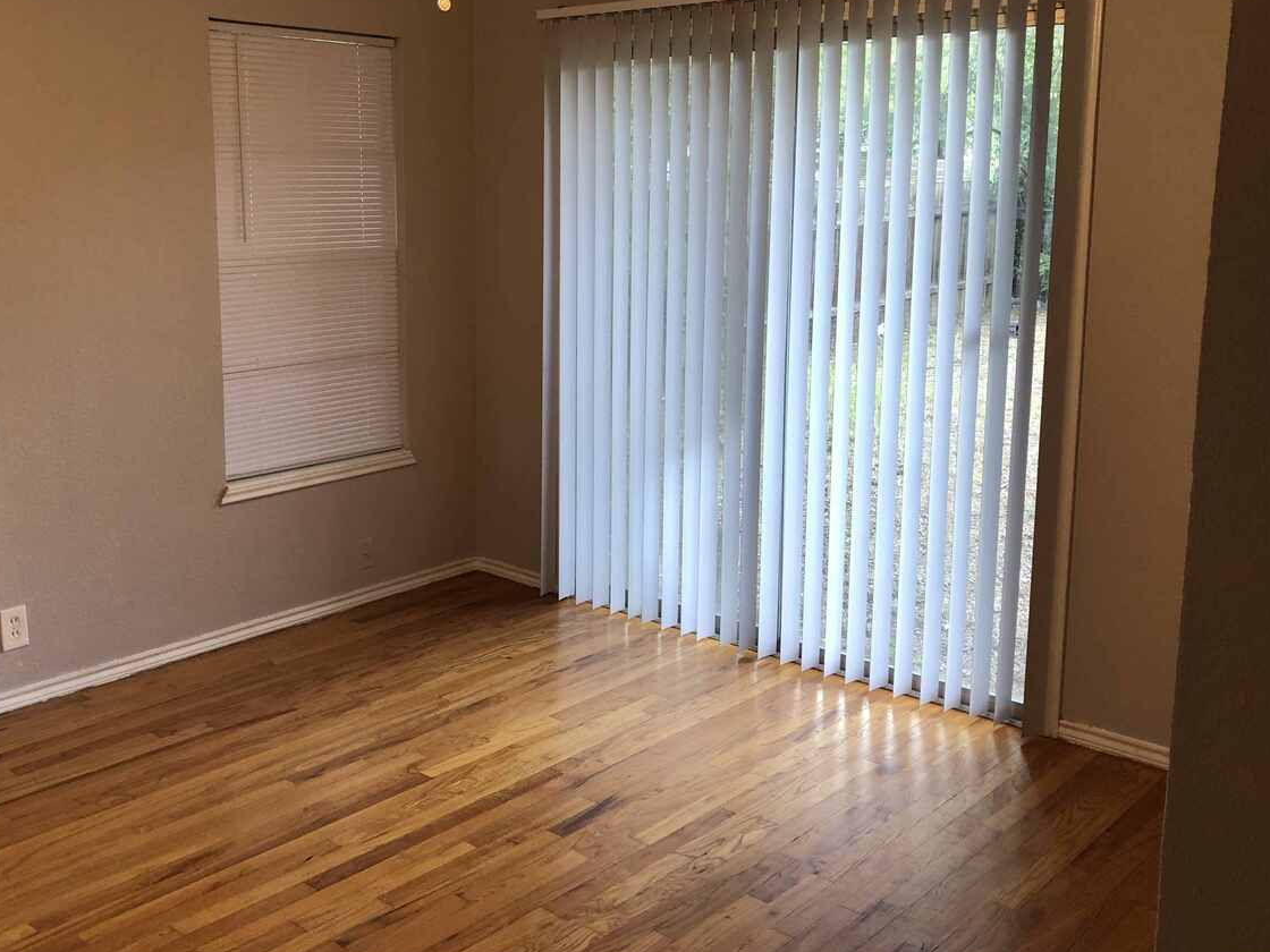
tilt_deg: -10.3
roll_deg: +0.5
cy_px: 379
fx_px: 1321
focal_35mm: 36
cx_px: 531
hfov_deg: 51.1
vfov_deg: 39.5
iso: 25
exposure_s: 1/30
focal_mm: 3.99
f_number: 1.8
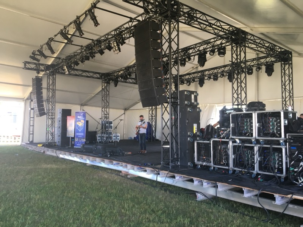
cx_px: 152
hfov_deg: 61.7
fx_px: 254
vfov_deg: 48.2
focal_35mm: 29
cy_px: 114
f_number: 2.2
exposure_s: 1/30
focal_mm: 4.15
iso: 25
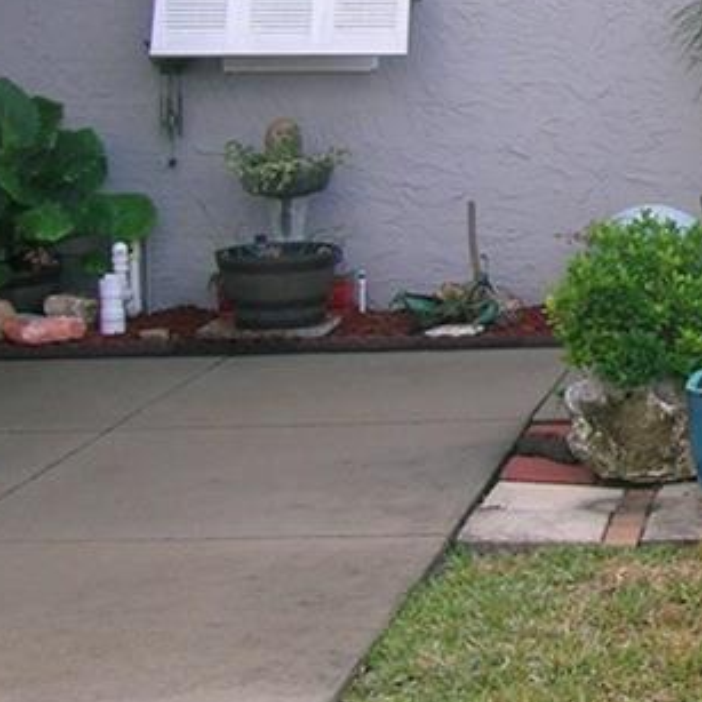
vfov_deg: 17.2
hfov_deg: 15.9
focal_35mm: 100
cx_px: 1066
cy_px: 77
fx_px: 2294
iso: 50
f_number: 4.9
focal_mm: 5.7
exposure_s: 1/72.7
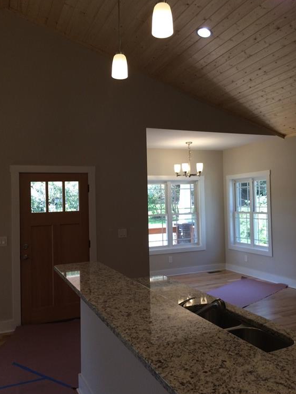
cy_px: 197
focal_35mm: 30
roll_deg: +2.0
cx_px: 147
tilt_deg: -3.0
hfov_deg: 46.8
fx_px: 342
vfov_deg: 59.9
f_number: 2.2
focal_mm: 4.15
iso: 64
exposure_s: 1/120
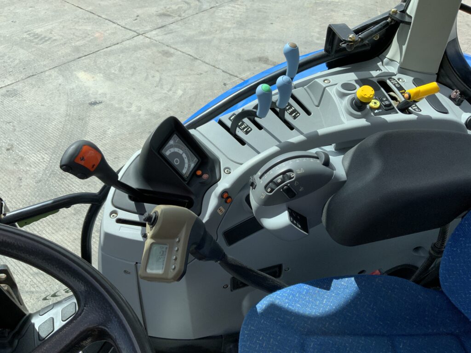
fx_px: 395
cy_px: 176
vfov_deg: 48.2
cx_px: 236
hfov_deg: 61.7
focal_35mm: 29
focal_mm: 3
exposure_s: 1/1168
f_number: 1.8
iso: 16
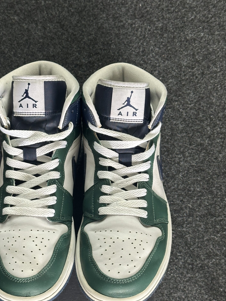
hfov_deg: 22.6
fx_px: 566
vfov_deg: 29.7
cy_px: 180
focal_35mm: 65
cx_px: 90
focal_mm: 6.86
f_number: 1.78
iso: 160
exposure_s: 1/50
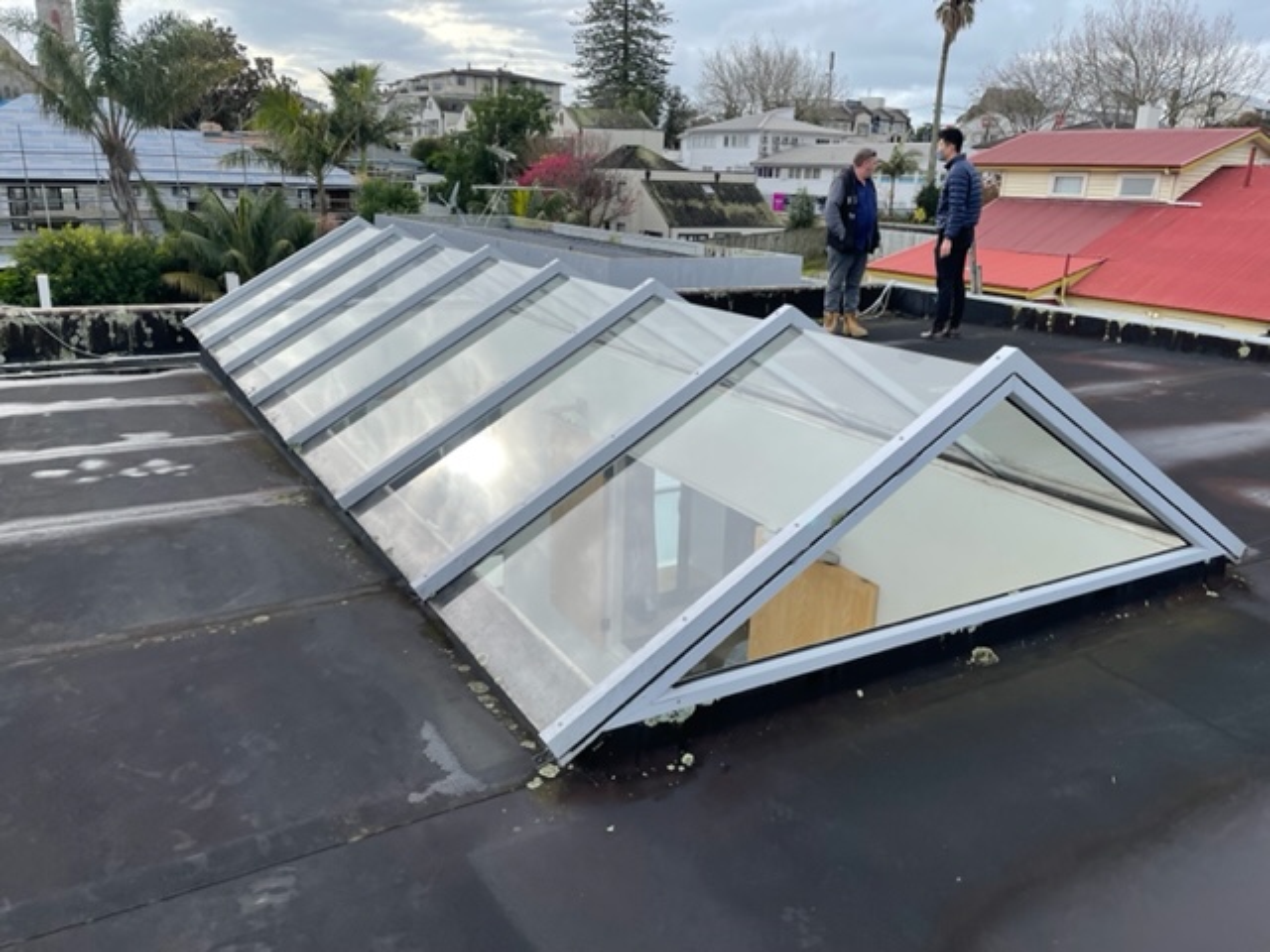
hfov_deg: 67.3
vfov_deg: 53.1
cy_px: 476
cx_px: 635
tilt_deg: -17.7
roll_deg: -2.6
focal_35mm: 26
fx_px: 954
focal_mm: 5.1
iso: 32
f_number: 1.6
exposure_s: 1/1618
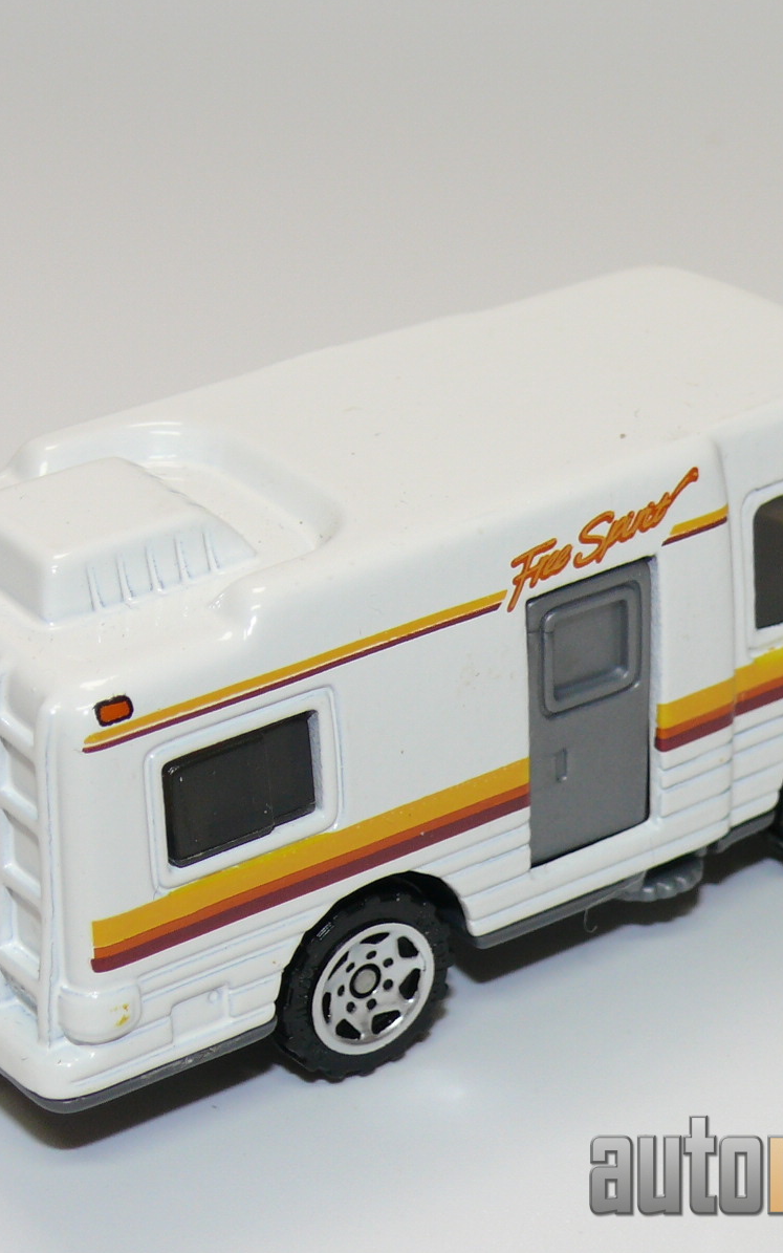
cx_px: 348
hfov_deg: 12.5
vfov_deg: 19.8
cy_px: 626
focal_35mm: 105
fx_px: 3585
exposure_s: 1/30
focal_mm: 11.1
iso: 100
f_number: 4
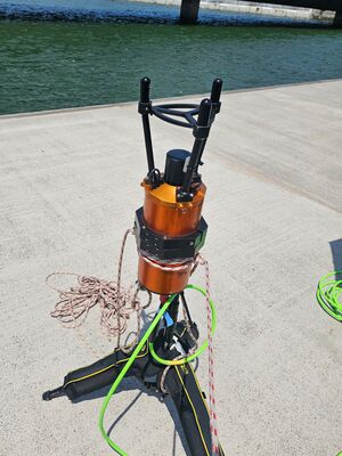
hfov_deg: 58.9
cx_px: 171
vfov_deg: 73.9
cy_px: 228
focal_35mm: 23
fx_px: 303
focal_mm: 6.3
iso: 12
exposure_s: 1/1930
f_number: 1.7
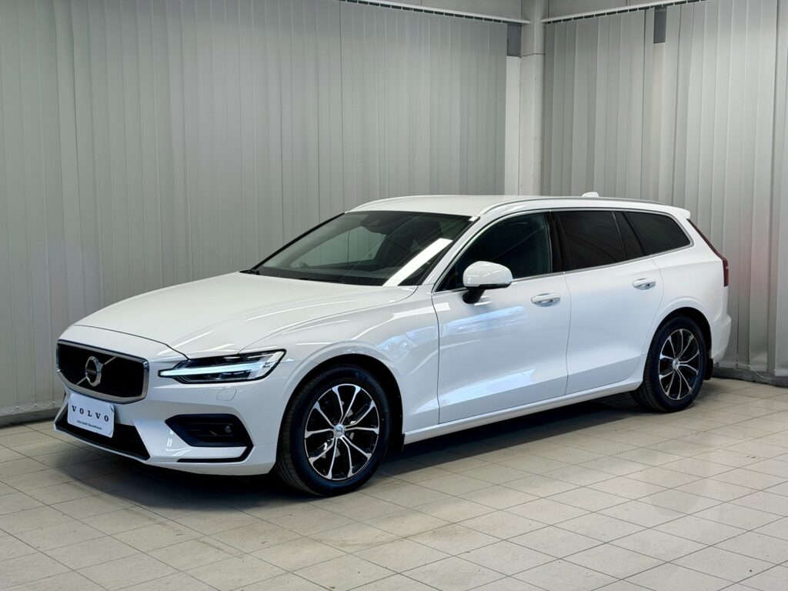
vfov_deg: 30.3
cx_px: 394
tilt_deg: -6.6
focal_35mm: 48
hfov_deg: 39.7
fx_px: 1093
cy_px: 296
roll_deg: +0.4
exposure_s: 1/121
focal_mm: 6.76
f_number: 1.78
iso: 50
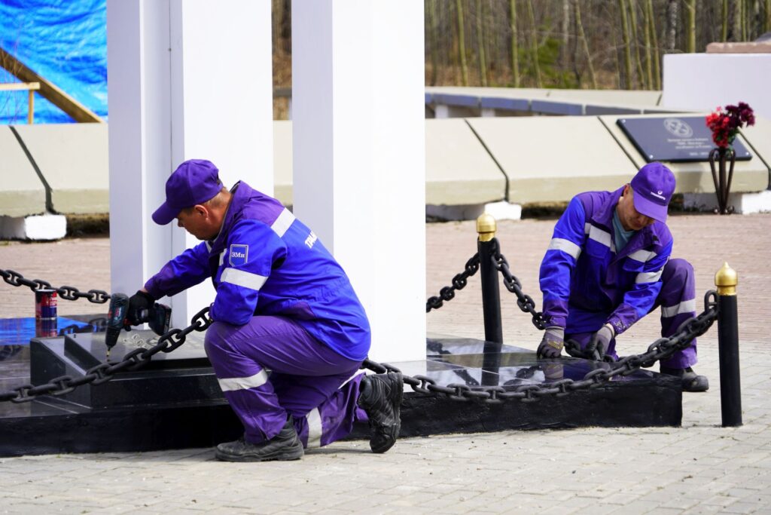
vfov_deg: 9.2
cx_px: 386
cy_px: 258
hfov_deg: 13.7
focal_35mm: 150
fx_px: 3213
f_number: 6.3
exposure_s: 1/400
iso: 100
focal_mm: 150
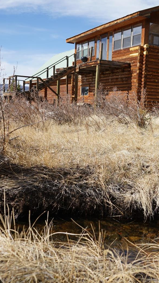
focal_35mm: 45
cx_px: 123
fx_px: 338
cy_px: 142
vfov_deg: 45.5
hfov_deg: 26.1
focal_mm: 28
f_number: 5.6
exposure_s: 1/400
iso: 100
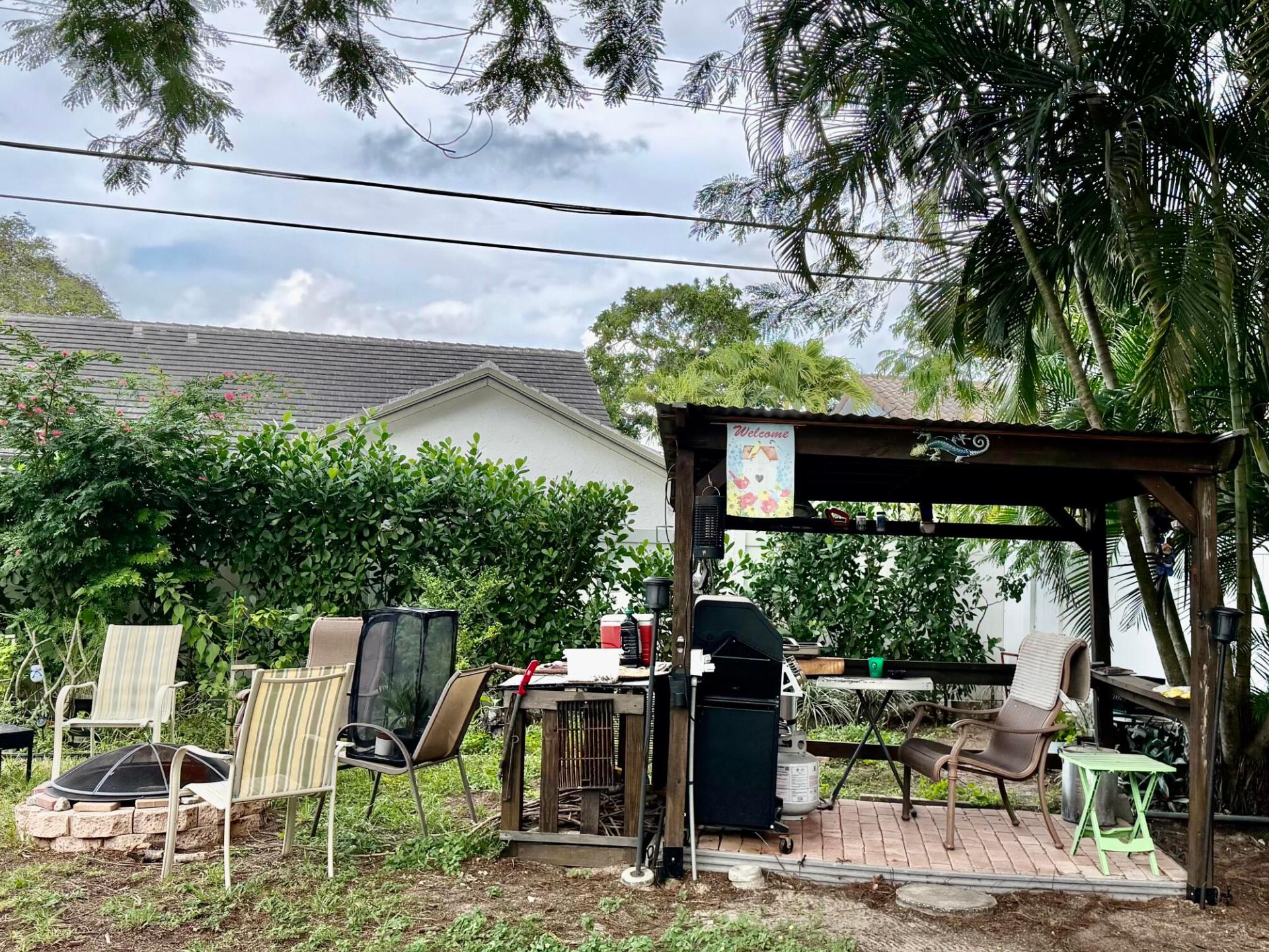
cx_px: 687
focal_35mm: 36
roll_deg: -1.0
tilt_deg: +7.7
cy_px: 438
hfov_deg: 51.3
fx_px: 1320
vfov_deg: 39.6
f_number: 1.78
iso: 100
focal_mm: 6.76
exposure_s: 1/2299
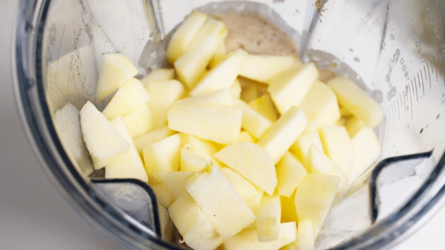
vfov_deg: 16.8
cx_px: 233
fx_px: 849
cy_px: 135
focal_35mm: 72
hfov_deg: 29.4
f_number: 8
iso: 1000
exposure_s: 1/1250
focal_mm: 58
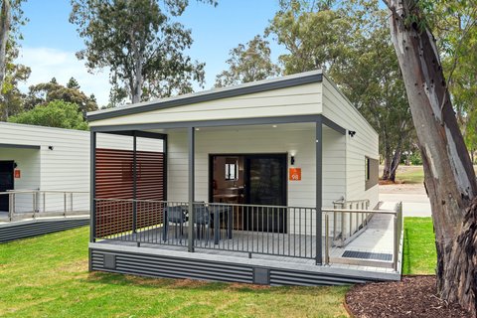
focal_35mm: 29
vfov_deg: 45.0
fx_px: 384
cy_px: 159
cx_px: 238
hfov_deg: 63.7
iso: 200
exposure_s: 1/60
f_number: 9
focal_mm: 29
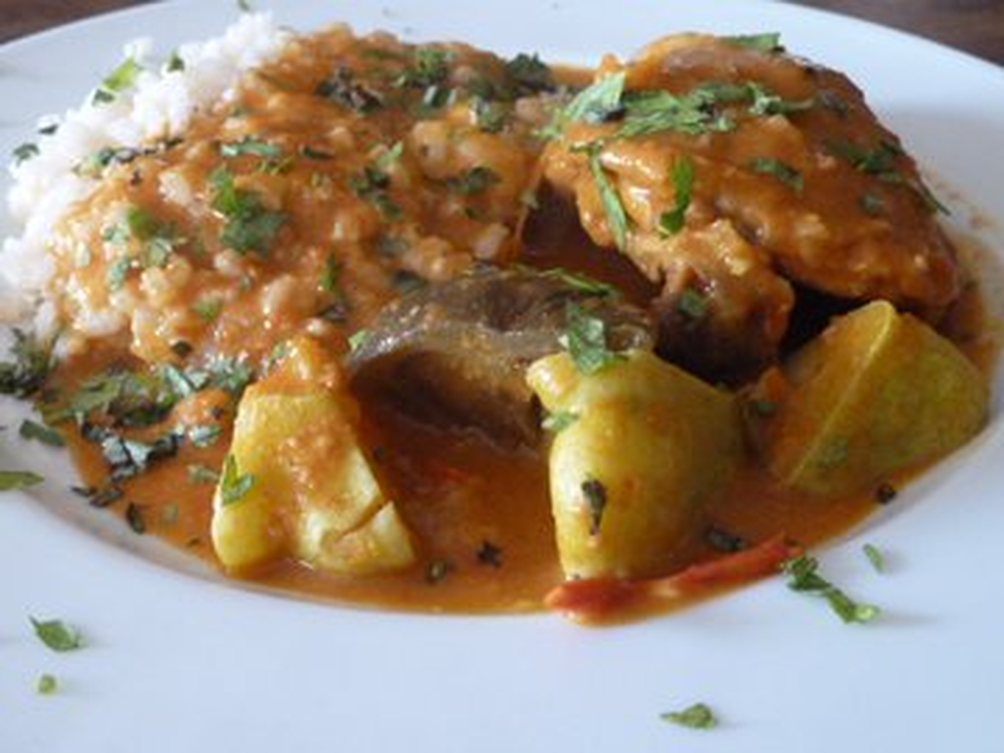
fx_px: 1392
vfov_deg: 30.3
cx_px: 502
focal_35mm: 48
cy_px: 376
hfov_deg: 39.7
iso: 800
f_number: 3.8
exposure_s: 1/40
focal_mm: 7.9
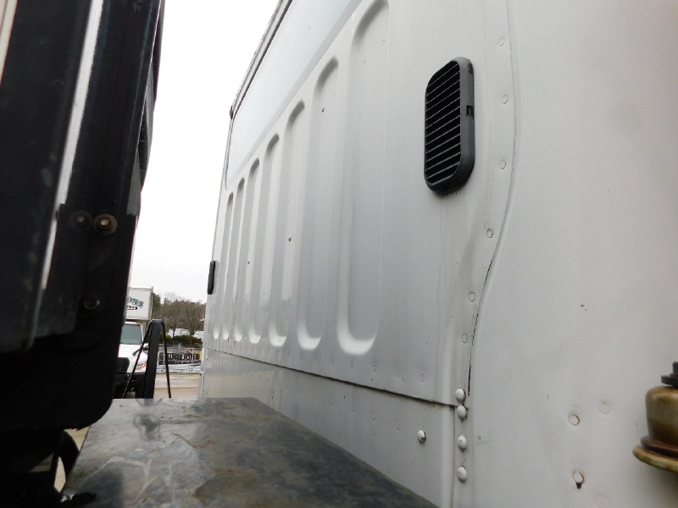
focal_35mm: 23
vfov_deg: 58.9
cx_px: 339
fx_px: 450
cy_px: 254
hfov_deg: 73.9
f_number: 3
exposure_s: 1/250
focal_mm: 4
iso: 125
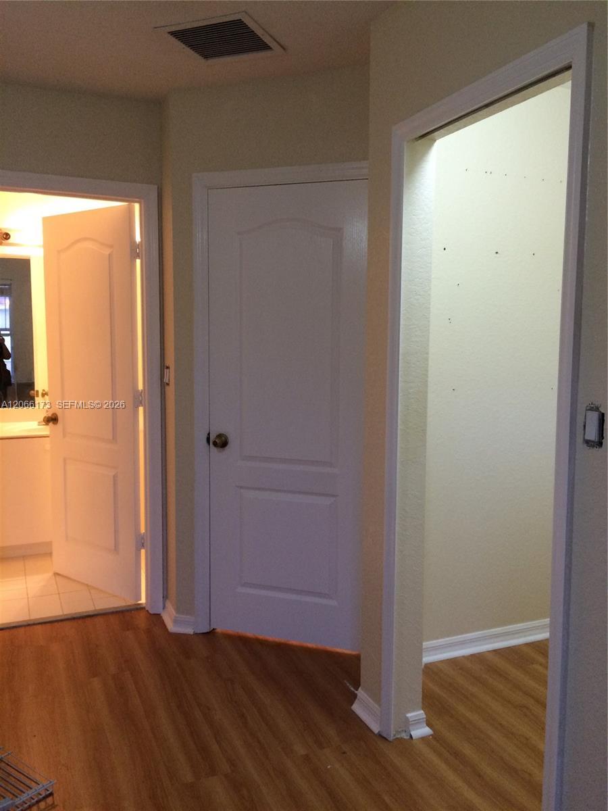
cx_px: 304
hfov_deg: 48.2
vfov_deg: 61.7
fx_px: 679
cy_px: 406
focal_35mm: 29
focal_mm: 4.15
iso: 160
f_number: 2.2
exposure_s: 1/30
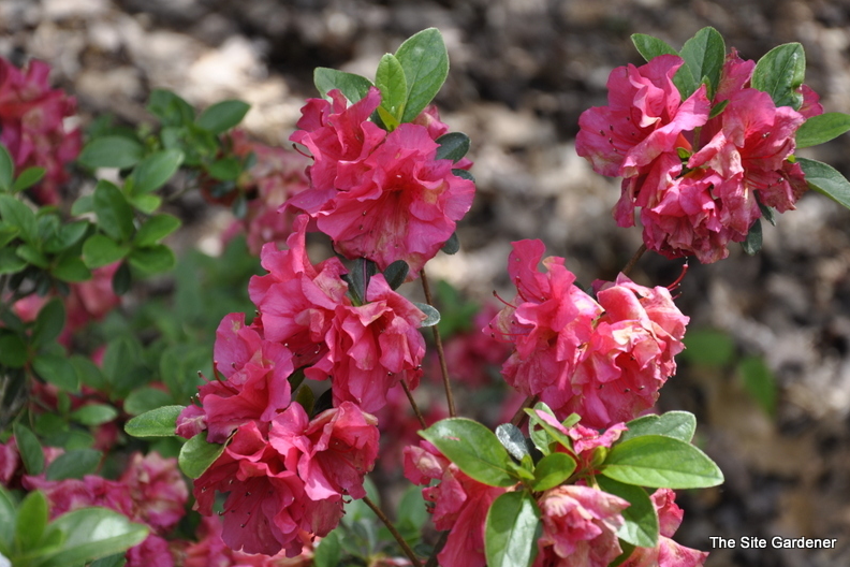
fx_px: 2680
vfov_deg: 12.1
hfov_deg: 18.0
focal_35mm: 114
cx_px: 428
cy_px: 284
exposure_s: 1/180
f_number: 6.7
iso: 200
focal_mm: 75
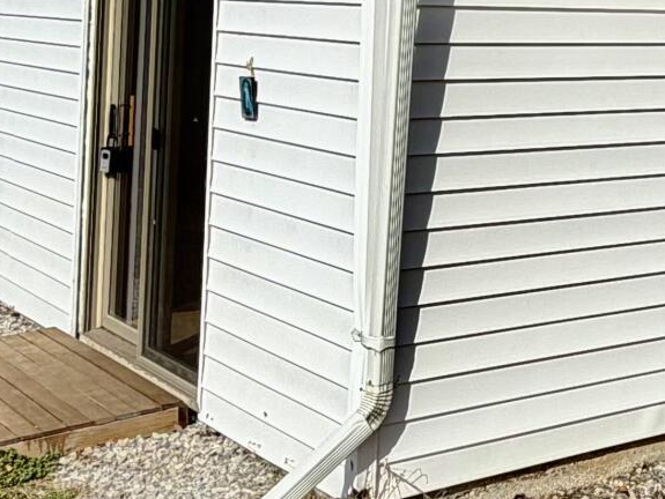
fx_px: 1403
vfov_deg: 19.5
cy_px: -20
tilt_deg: +0.2
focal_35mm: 73
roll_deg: -2.7
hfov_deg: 25.2
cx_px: 686
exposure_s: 1/1285
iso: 20
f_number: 2.2
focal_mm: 2.22
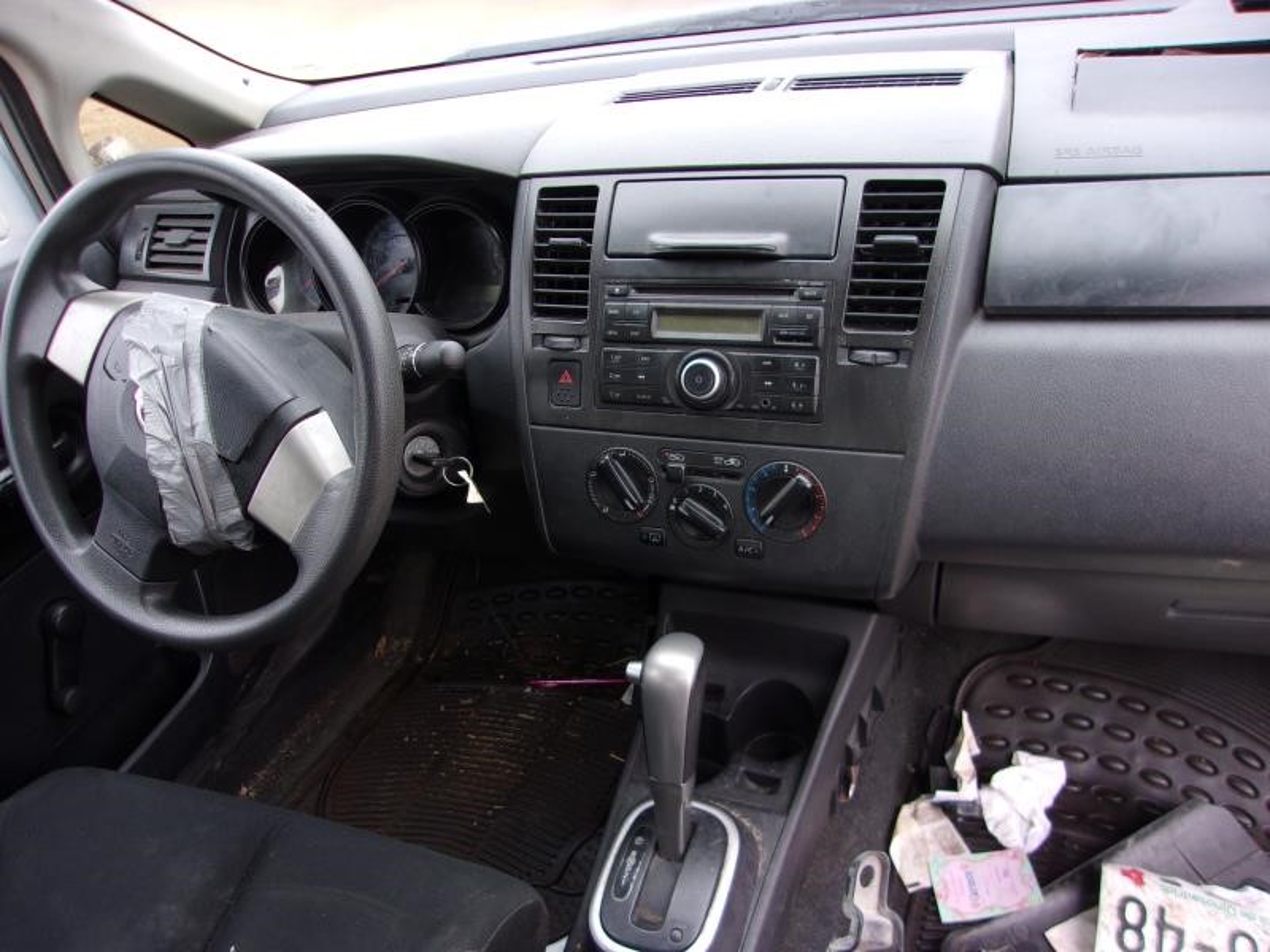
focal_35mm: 27
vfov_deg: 51.4
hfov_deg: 65.3
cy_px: 476
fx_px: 991
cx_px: 635
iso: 82
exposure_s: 1/34
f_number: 3
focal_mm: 4.9
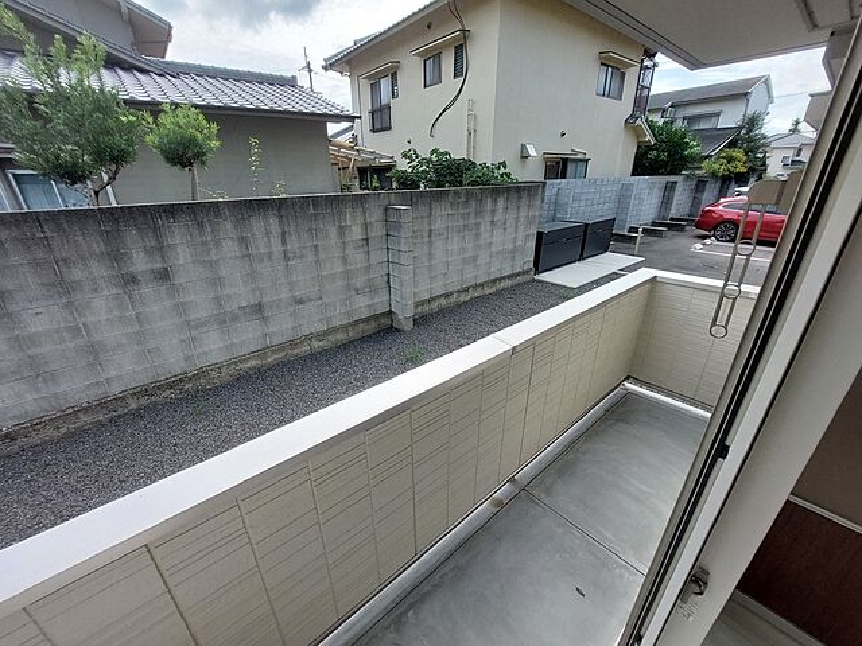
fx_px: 324
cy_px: 323
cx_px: 431
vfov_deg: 89.9
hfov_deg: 106.2
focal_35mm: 13
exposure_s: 1/565
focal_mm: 1.74
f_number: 2.2
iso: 50
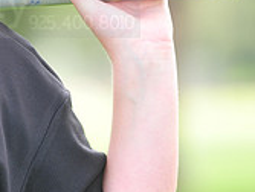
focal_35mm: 666
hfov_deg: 3.0
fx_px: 4917
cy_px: -8
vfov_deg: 2.2
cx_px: -156
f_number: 4.5
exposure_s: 1/200
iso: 200
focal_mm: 200
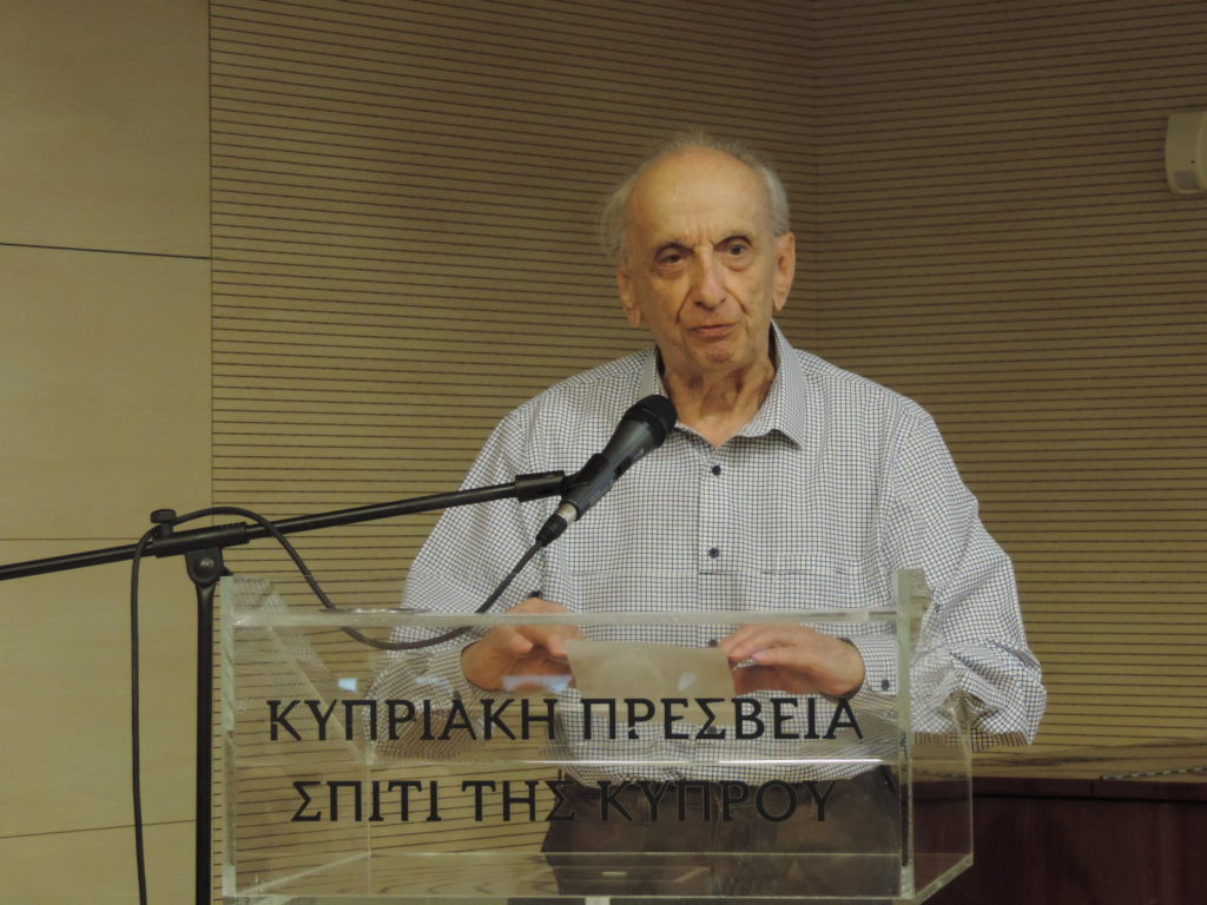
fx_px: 4184
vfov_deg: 12.3
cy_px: 452
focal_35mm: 120
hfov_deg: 16.4
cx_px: 604
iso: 720
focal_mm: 21.4
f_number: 4.2
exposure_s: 1/25
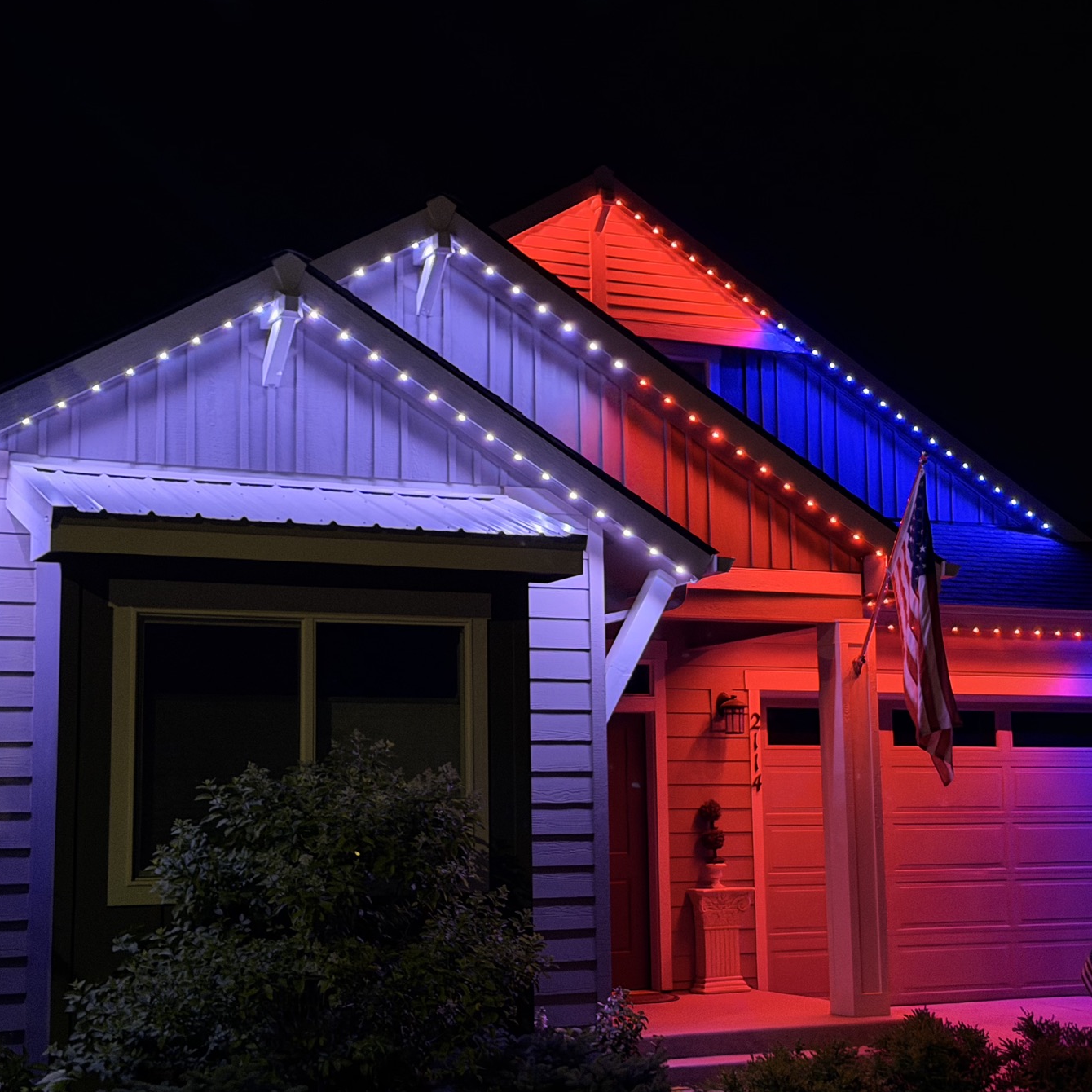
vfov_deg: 30.0
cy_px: 548
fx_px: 2034
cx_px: 597
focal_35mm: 57
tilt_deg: +7.0
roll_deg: +1.2
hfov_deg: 30.0
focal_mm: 6.76
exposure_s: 1/26
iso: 800
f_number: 1.78
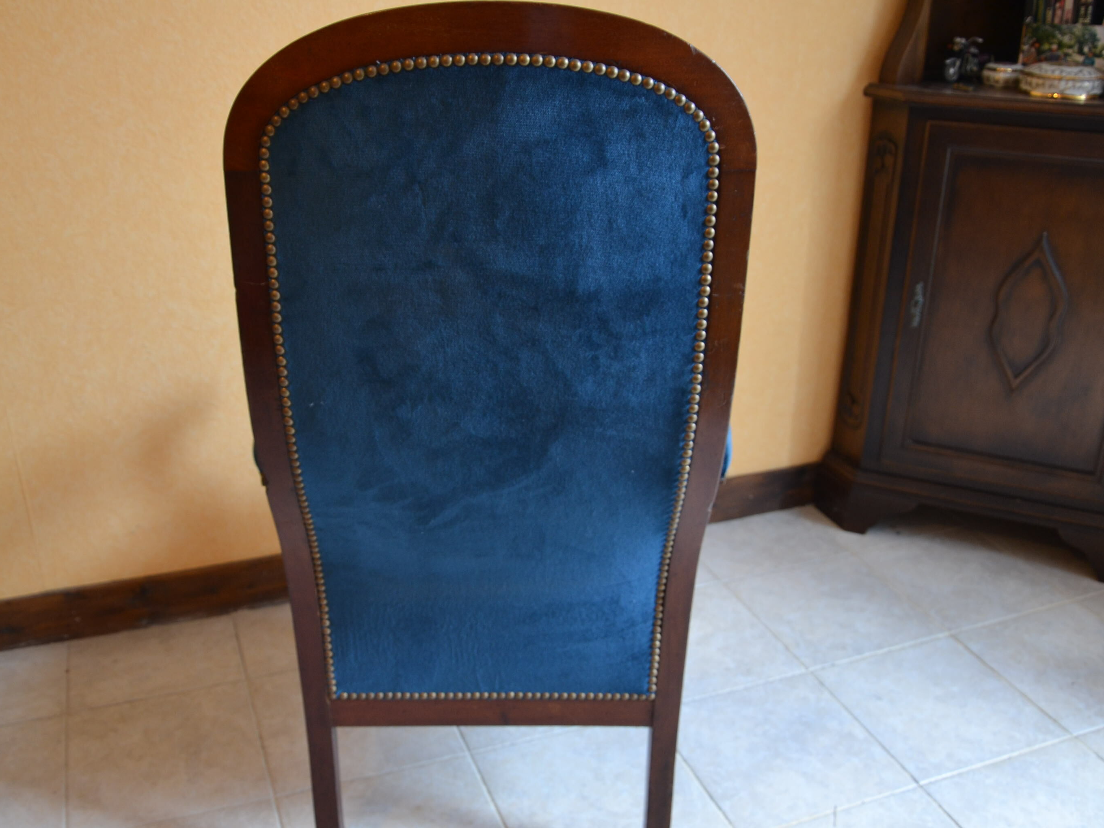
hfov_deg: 55.2
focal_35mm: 33
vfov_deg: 42.9
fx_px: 1052
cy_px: 448
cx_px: 483
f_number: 4.5
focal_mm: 18
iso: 400
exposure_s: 1/15
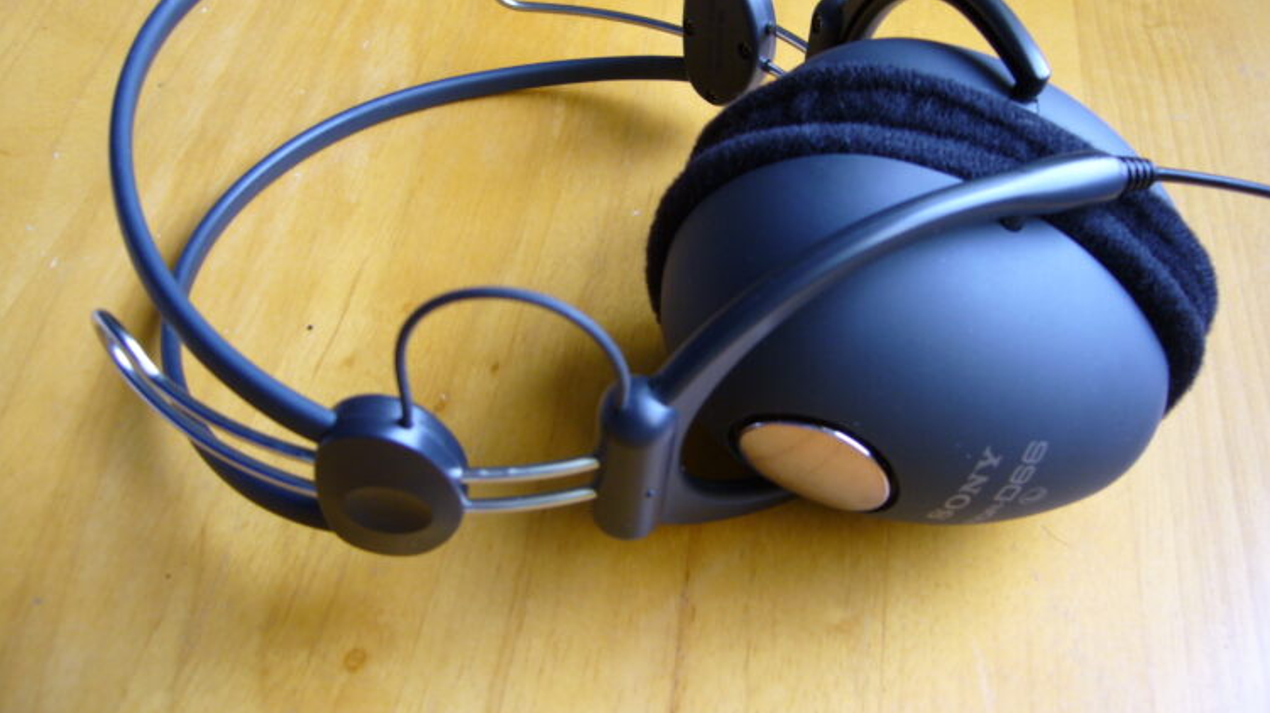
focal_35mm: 39
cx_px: 648
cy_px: 284
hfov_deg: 51.6
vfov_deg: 30.3
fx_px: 1313
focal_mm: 5.8
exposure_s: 1/25
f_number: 2.8
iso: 100
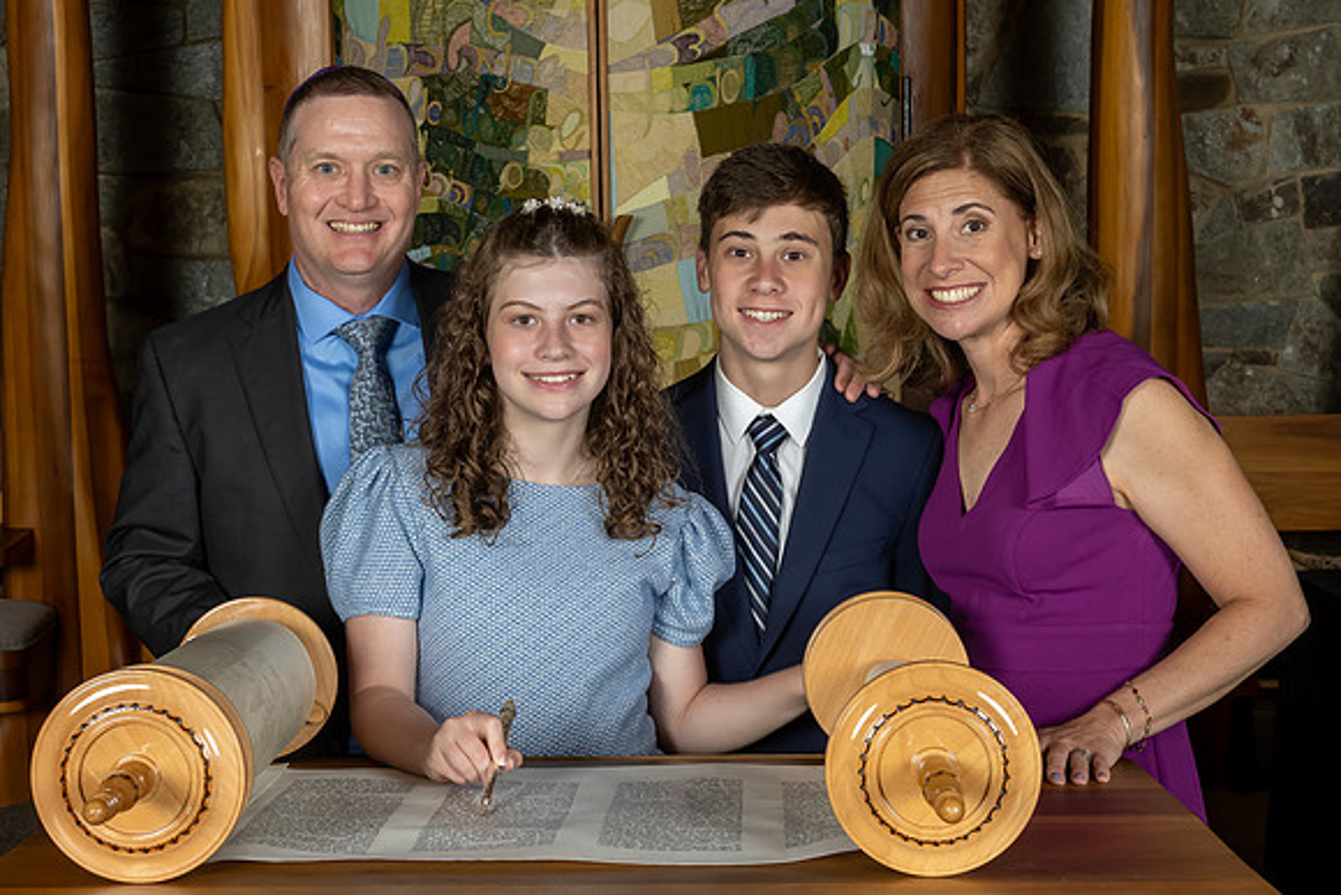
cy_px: 471
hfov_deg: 35.0
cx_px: 679
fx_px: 2128
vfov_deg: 23.7
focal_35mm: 57
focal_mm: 34
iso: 640
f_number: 8
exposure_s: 1/200
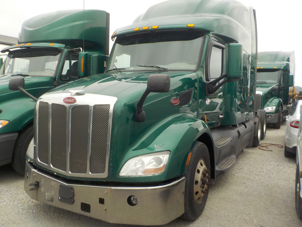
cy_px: 114
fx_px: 262
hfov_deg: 60.0
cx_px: 151
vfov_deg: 46.8
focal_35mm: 30
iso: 125
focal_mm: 4.1
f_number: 3.3
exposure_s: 1/500
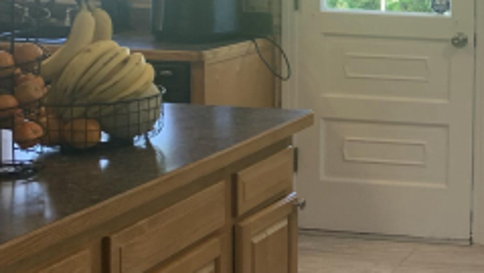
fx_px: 1015
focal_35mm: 79
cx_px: 600
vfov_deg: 15.2
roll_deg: -2.7
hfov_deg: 24.1
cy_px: 22
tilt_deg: -6.4
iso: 50
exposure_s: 1/120
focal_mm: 4.25
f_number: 1.8
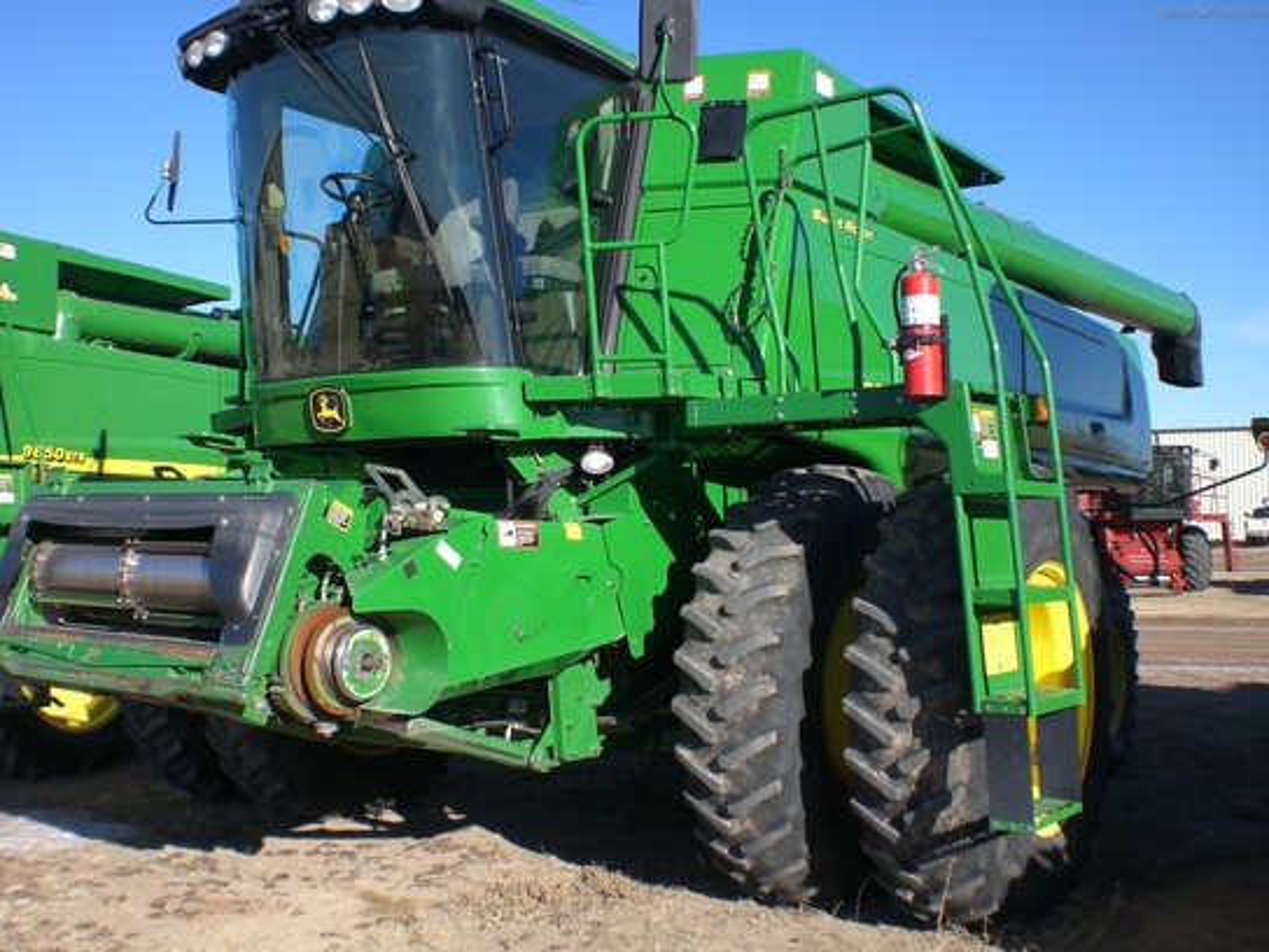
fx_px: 1393
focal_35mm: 38
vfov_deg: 37.7
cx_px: 634
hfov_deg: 49.0
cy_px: 476
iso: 50
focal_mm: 6.3
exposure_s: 1/400
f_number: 4.4
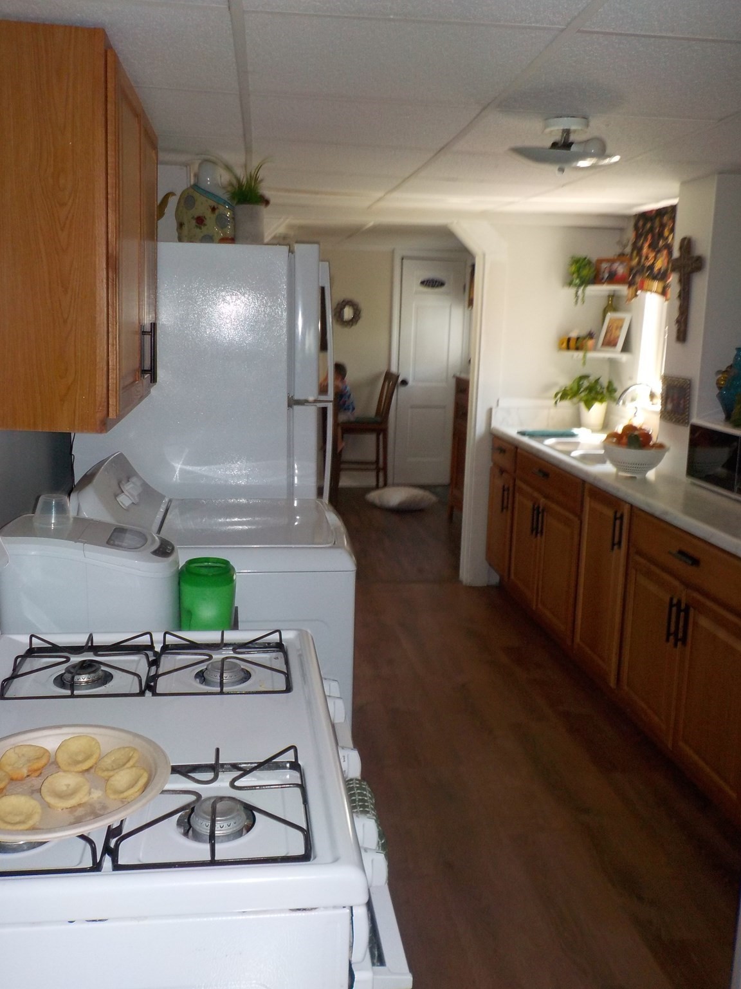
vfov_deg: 60.0
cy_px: 494
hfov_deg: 46.8
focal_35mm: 30
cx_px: 370
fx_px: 856
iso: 200
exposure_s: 1/30
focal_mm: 4.1
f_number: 3.3
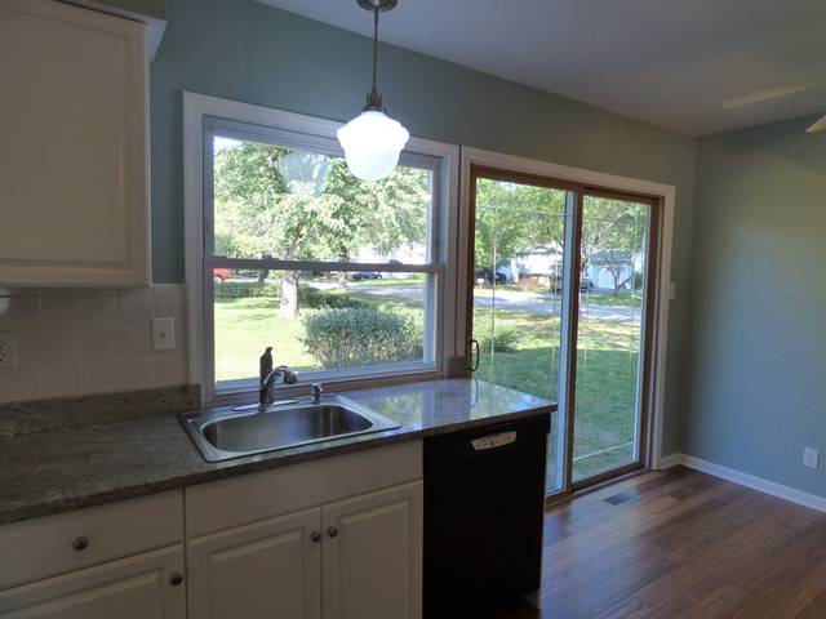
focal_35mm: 20
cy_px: 310
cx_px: 413
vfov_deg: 66.0
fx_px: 477
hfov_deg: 81.7
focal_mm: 3.58
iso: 200
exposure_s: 1/100
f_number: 2.8
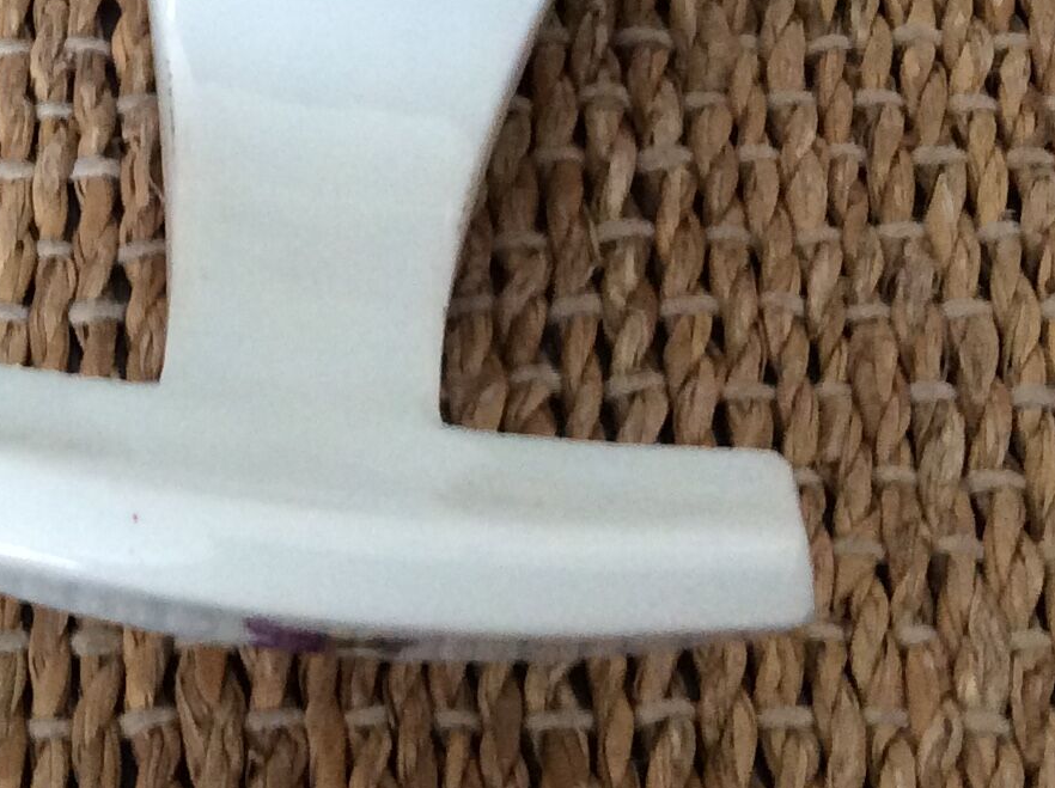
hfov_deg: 20.5
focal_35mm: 94
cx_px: 126
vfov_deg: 15.6
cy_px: 173
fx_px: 2861
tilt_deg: -59.6
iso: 160
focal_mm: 3.3
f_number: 2.4
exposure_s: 1/25
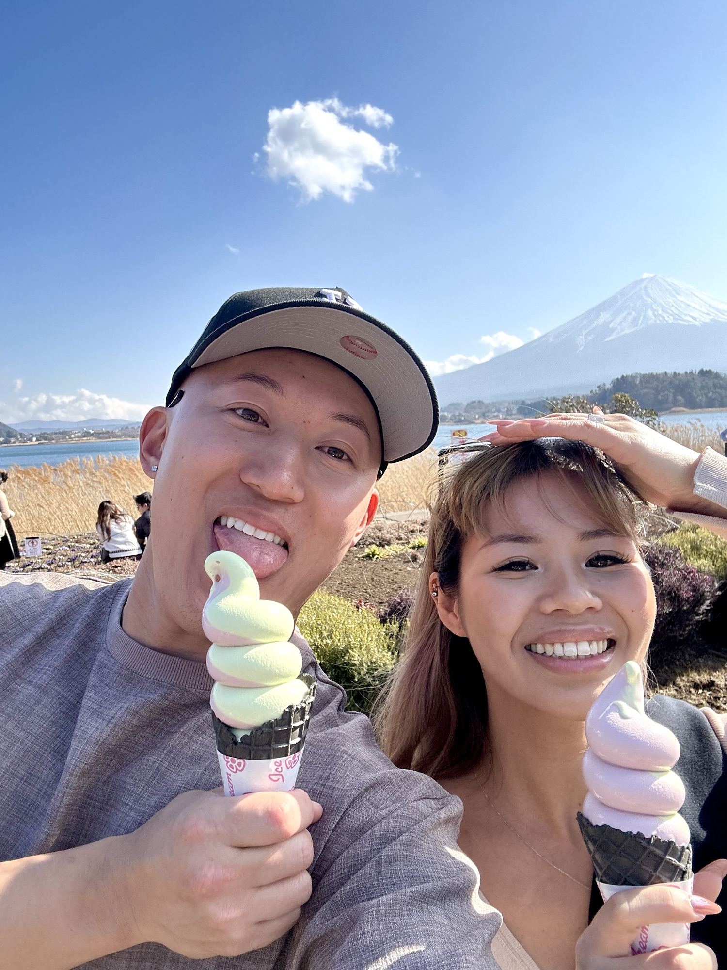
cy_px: 485
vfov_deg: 73.9
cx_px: 364
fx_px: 644
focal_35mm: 23
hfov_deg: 58.9
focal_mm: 2.69
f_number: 1.9
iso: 25
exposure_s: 1/520
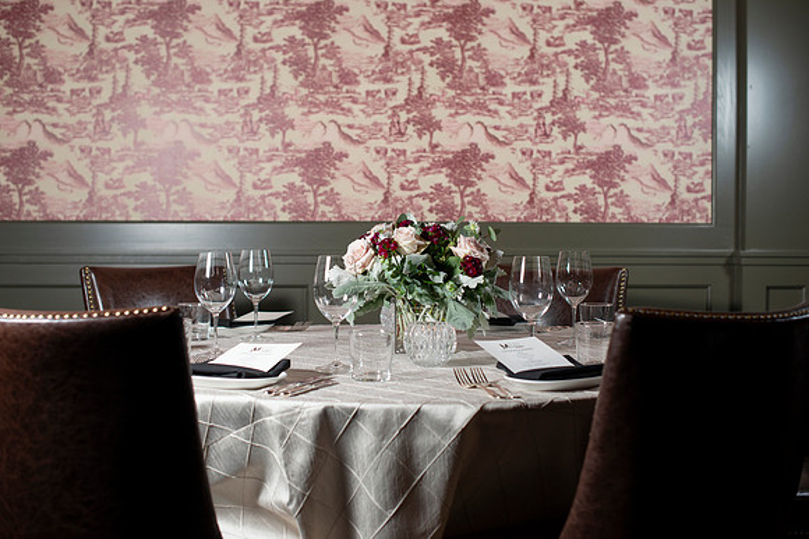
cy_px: 270
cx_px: 404
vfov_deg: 27.0
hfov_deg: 39.6
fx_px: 1124
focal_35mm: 50
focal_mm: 50
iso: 200
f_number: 3.5
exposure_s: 1/250
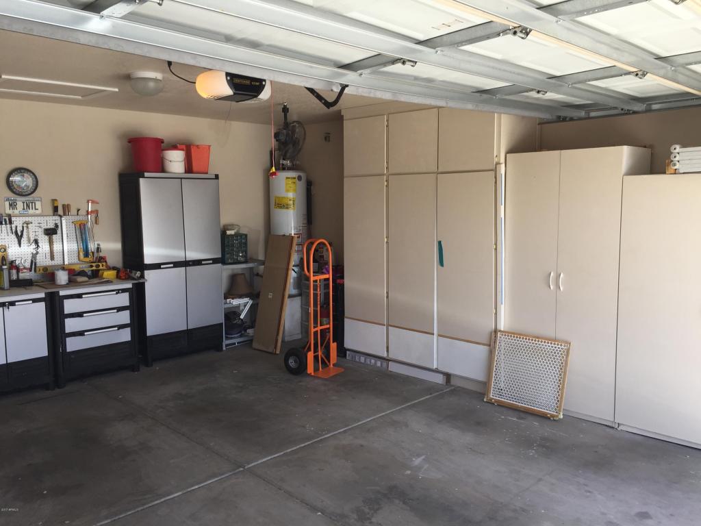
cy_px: 263
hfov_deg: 61.7
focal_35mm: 29
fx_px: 587
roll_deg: -0.7
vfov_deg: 48.2
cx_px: 350
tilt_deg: -6.9
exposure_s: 1/250
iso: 32
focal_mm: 4.15
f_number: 2.2
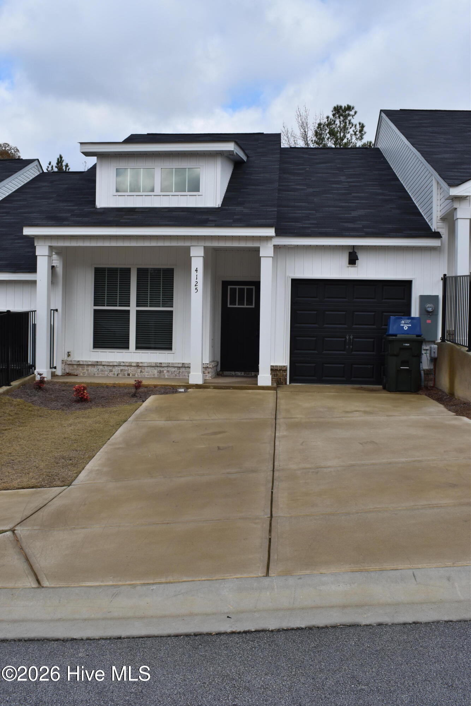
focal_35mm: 33
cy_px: 353
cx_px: 236
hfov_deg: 40.0
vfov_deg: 57.2
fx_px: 647
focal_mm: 22
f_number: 10
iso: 200
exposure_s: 1/400
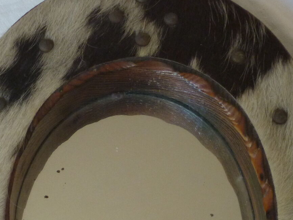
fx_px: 643
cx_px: 122
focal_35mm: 76
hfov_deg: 25.6
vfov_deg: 19.0
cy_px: 209
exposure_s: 1/30
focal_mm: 5.5
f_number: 2.8
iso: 250
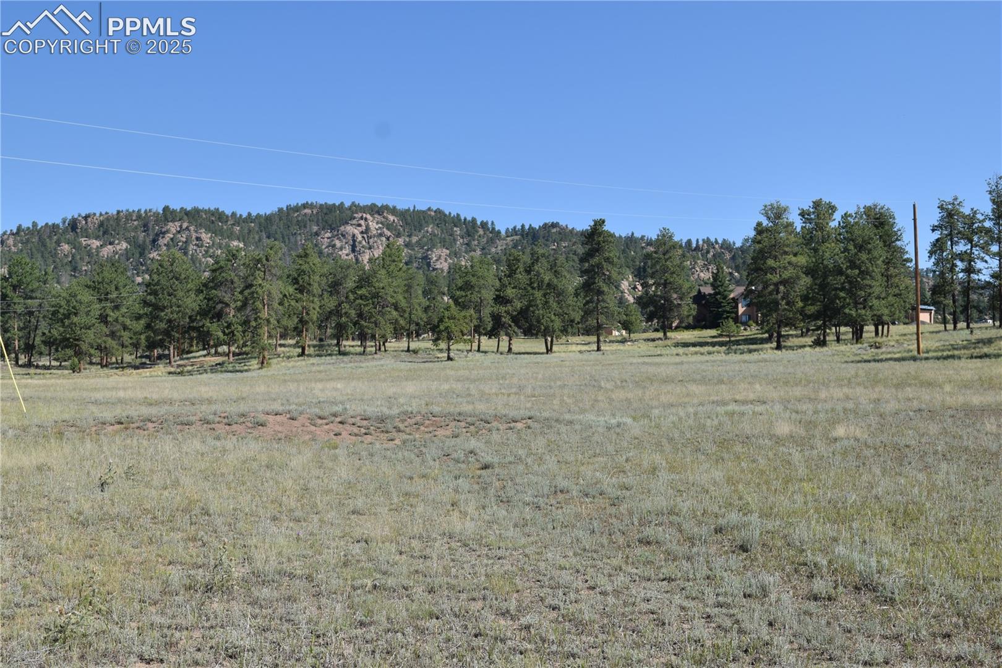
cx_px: 501
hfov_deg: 45.0
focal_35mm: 44
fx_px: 1211
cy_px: 334
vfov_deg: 30.8
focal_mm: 29
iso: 100
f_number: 8
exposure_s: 1/250
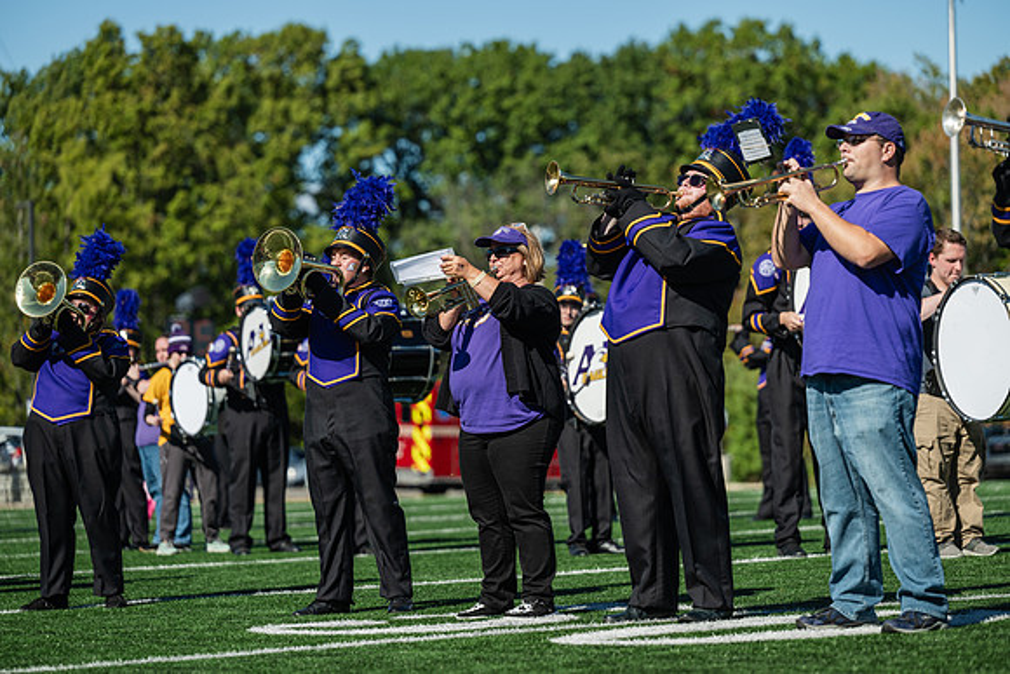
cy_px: 337
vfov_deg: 10.6
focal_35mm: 130
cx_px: 505
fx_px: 3648
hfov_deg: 15.8
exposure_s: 1/1250
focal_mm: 130
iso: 80
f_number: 3.2
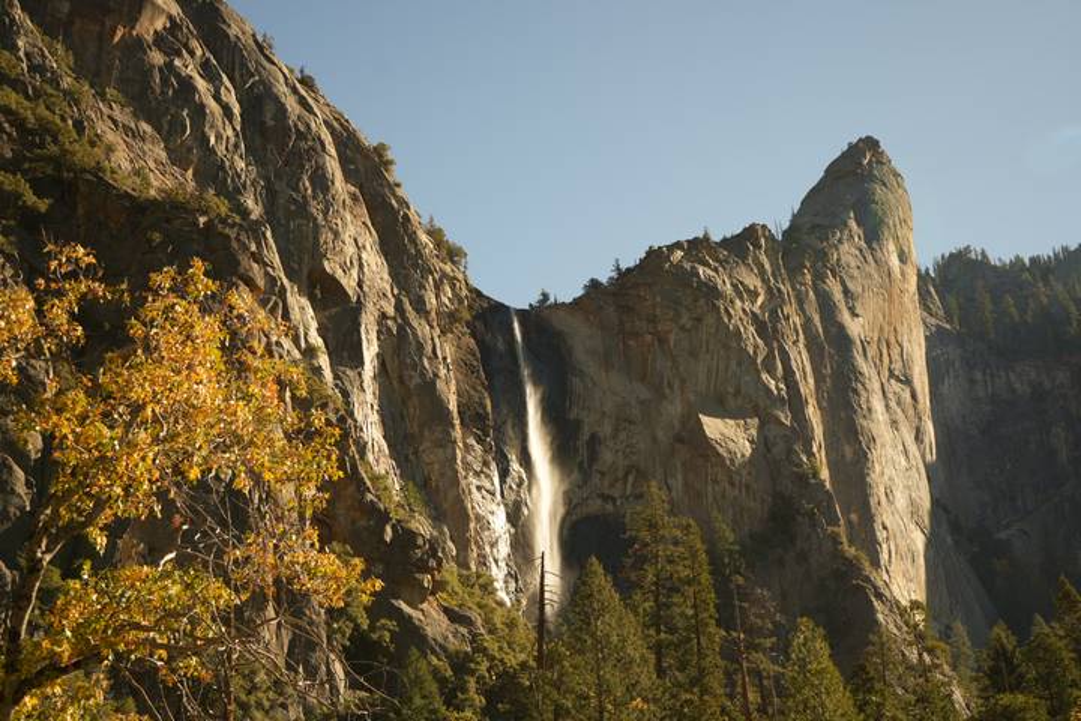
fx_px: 1351
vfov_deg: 29.9
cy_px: 360
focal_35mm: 45
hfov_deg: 43.6
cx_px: 540
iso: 100
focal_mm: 45
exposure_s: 1/400
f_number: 5
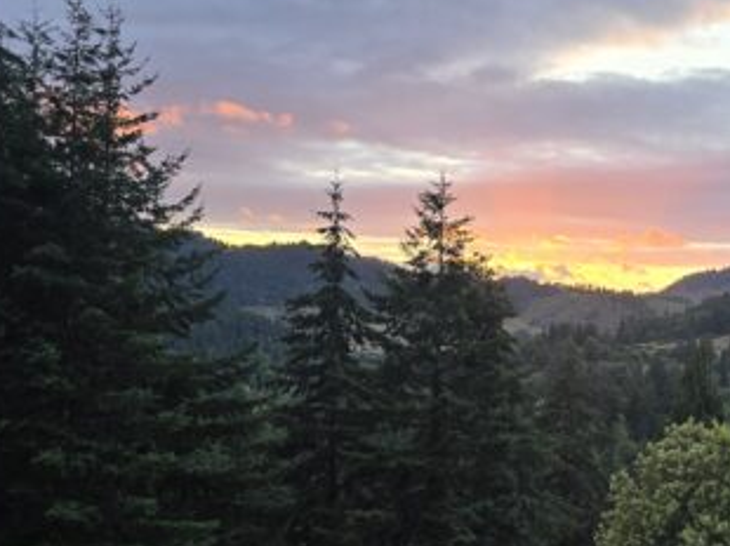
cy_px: 301
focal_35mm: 57
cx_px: 683
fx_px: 1201
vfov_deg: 25.6
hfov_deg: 31.9
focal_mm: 6.3
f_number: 1.7
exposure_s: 1/120
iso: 50
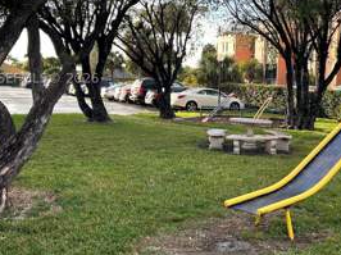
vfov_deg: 30.5
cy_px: 78
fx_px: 463
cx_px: 217
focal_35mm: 47
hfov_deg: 40.1
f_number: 1.5
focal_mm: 5.7
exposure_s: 1/607
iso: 50
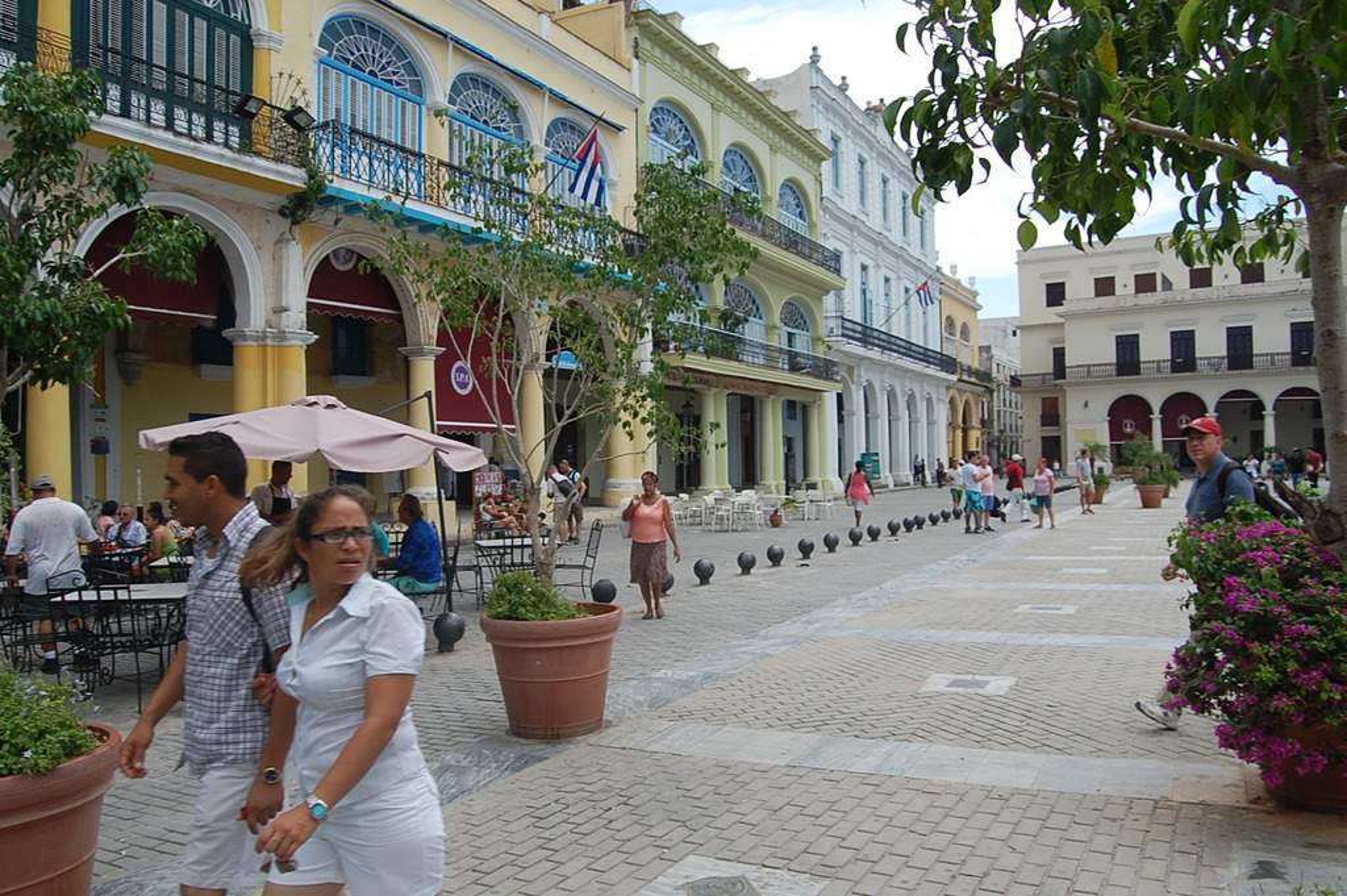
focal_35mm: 27
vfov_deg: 47.9
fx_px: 1009
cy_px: 448
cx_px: 674
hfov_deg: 67.4
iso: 200
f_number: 8
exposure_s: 1/250
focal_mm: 18
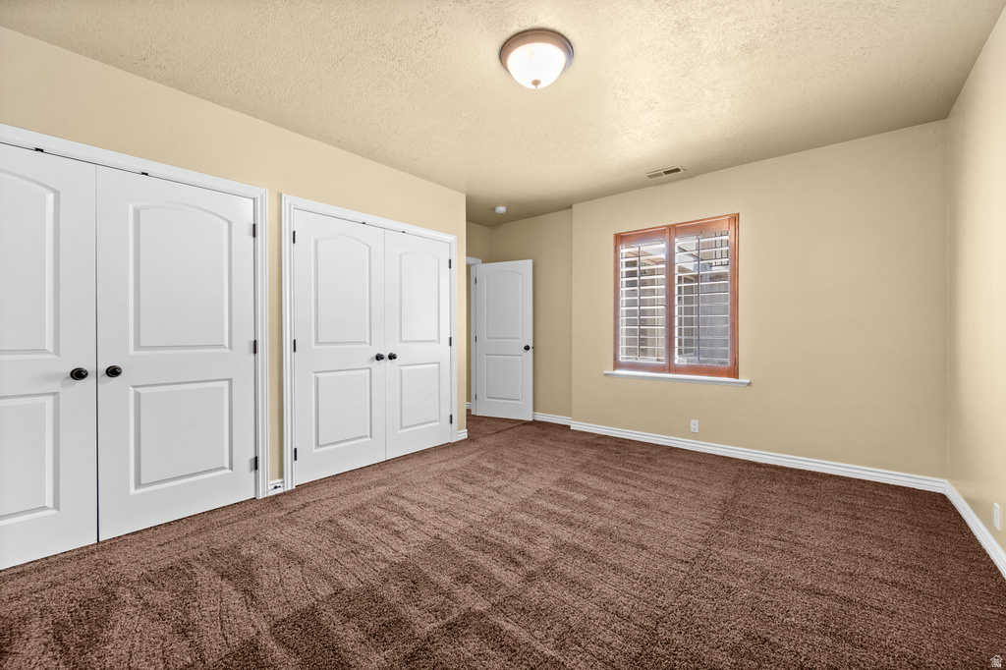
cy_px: 335
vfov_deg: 81.2
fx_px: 391
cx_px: 503
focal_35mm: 14
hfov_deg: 104.3
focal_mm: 14
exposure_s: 1/4
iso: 500
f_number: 7.1
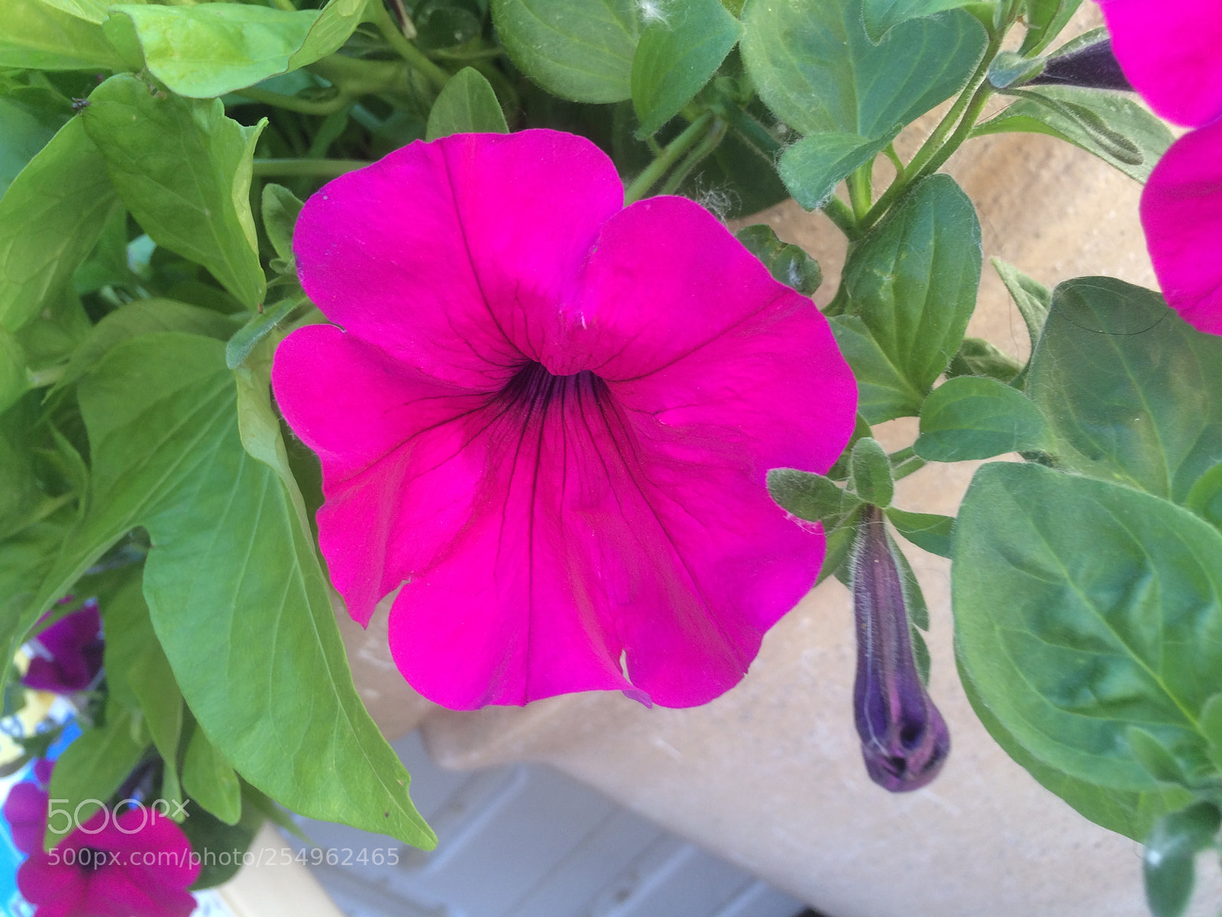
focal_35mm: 29
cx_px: 611
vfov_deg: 48.2
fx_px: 1024
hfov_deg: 61.7
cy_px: 458
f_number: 2.2
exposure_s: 1/60
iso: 50
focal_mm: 4.15
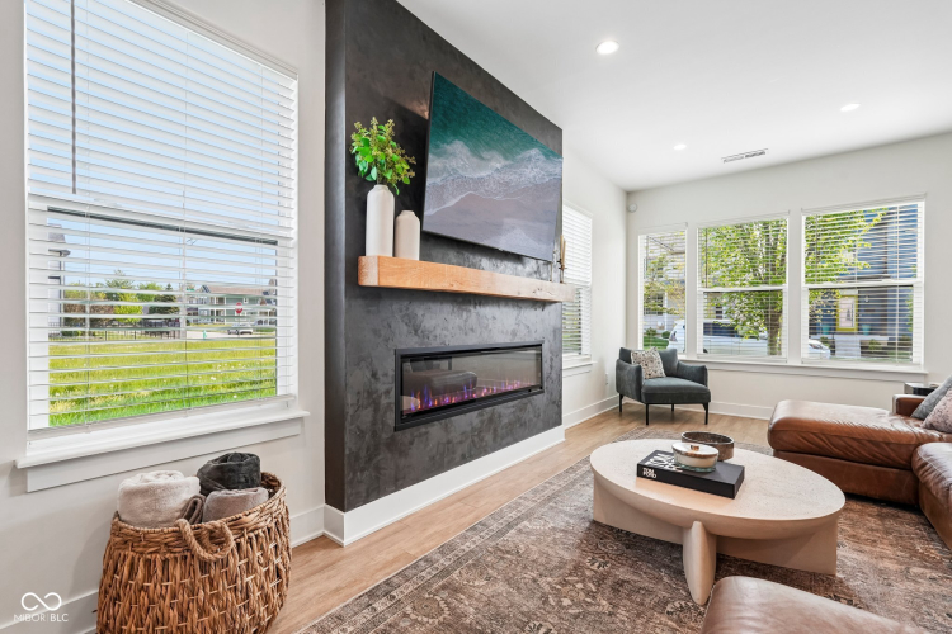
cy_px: 317
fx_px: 423
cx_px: 476
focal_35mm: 16
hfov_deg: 96.7
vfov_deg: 73.7
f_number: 8
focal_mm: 16
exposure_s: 1/30
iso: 320
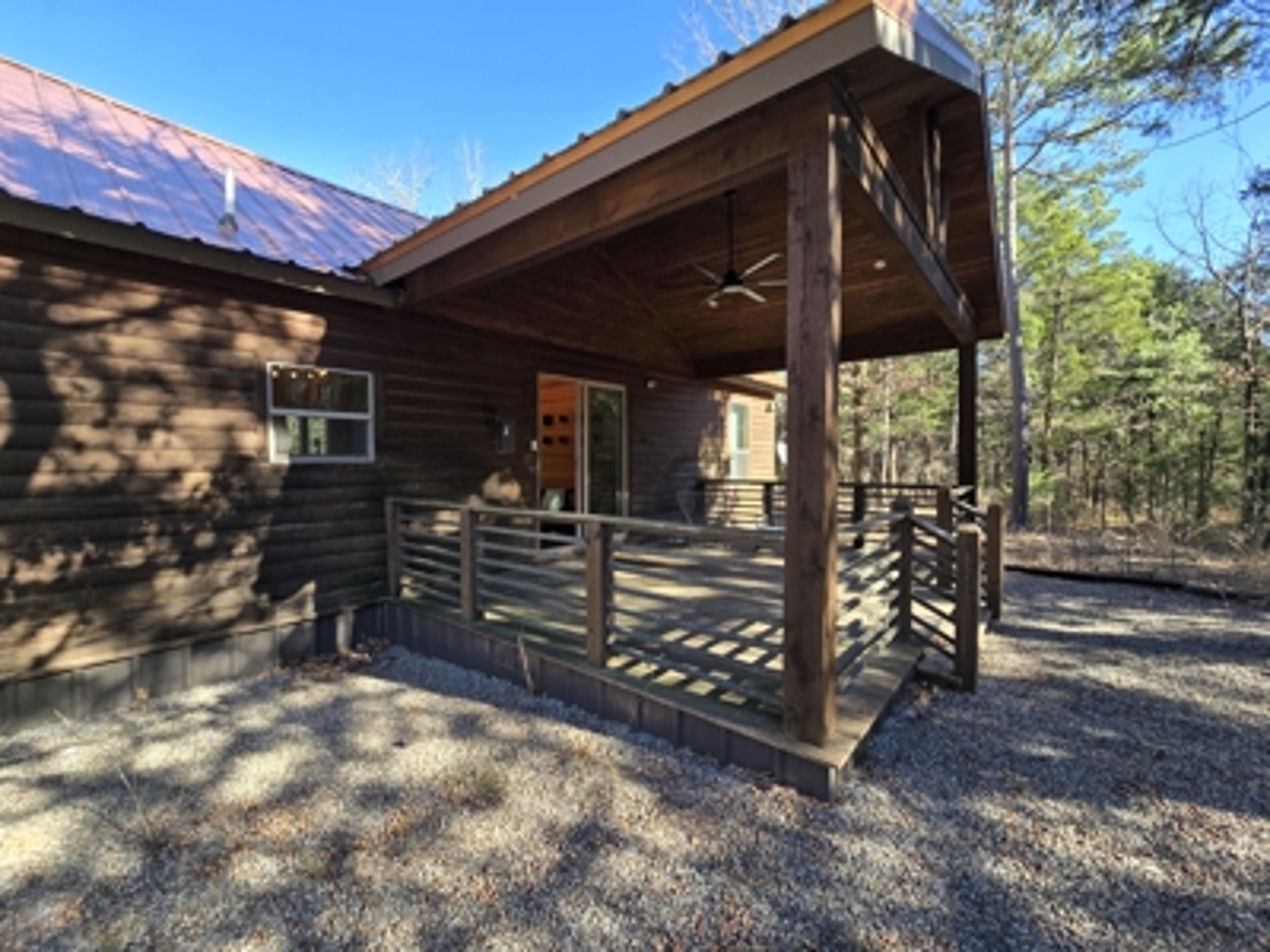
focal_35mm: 13
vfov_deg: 89.9
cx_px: 635
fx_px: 477
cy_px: 476
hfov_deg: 106.2
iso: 50
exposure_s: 1/296
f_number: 2.2
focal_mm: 2.2
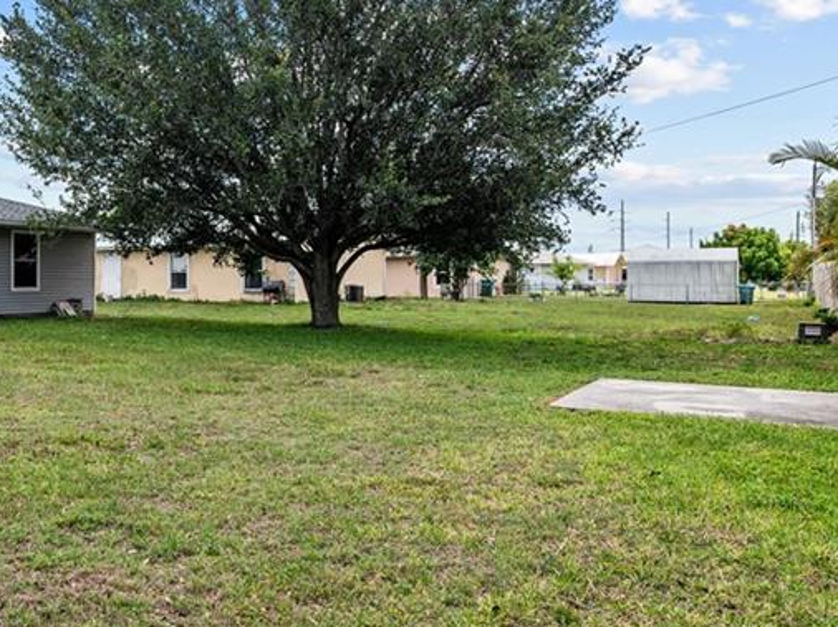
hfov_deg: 47.7
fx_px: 847
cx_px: 98
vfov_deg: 40.6
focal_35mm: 35
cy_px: 272
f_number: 8
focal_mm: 18
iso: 320
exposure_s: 1/640
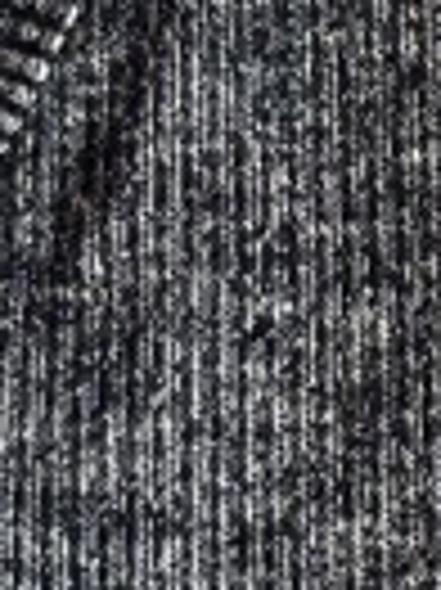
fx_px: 3386
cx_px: 873
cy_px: 284
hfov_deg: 7.2
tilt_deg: -85.9
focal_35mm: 199
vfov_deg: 10.0
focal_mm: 5.1
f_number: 1.6
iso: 125
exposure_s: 1/121
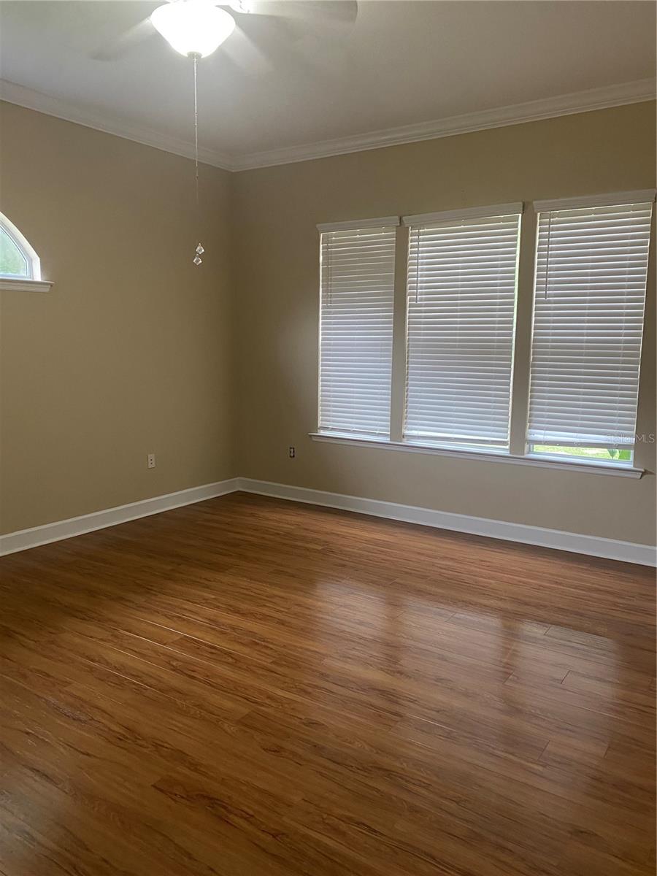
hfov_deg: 53.1
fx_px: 658
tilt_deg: -8.8
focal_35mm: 26
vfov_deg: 67.3
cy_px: 438
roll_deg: -0.2
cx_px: 328
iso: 200
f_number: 1.8
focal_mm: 4.25
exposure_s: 1/60
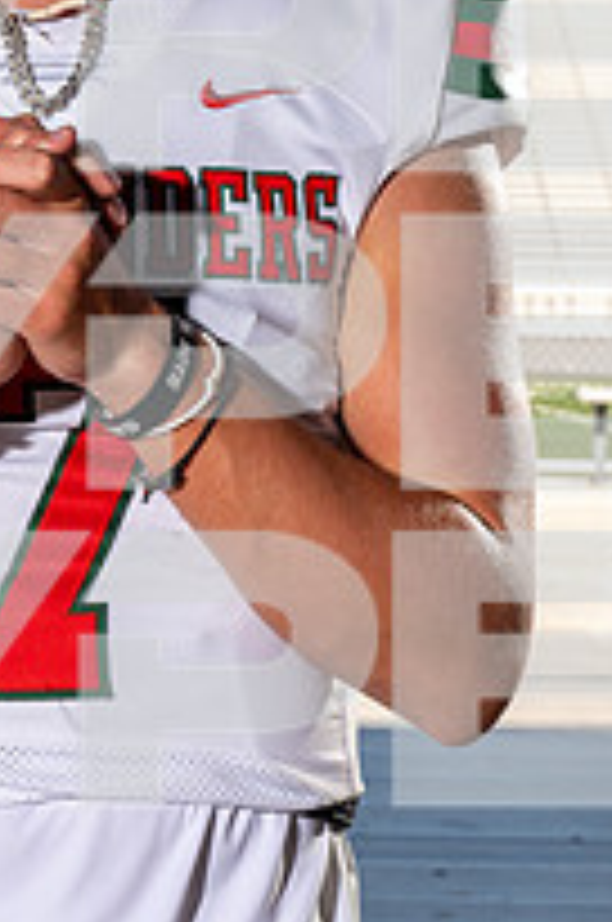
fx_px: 3940
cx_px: 36
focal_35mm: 154
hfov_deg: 8.8
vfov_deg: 13.3
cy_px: 355
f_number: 10
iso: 160
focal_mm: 70
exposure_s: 1/250
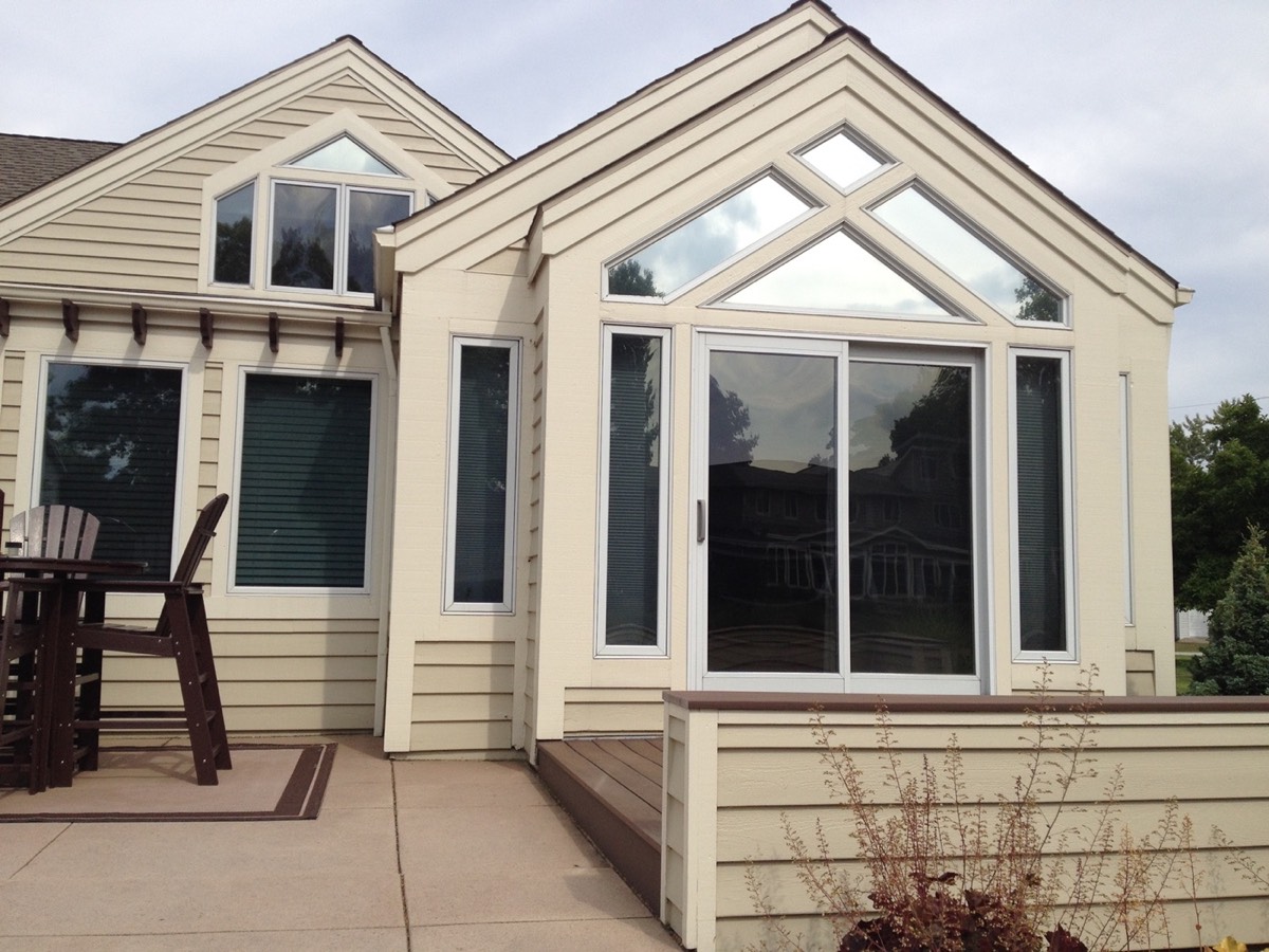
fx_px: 1283
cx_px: 634
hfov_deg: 52.6
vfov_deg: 40.7
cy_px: 476
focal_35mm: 35
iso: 50
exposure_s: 1/1783
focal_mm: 4.28
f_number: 2.4
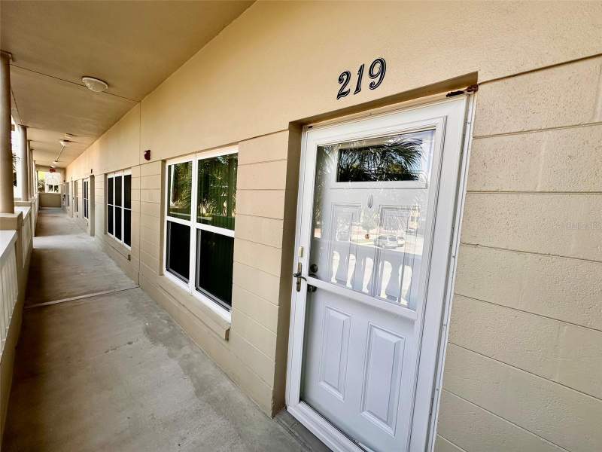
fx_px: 243
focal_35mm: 14
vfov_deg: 85.7
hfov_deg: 102.1
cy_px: 226
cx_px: 301
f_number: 2.2
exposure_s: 1/198
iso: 40
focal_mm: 2.22
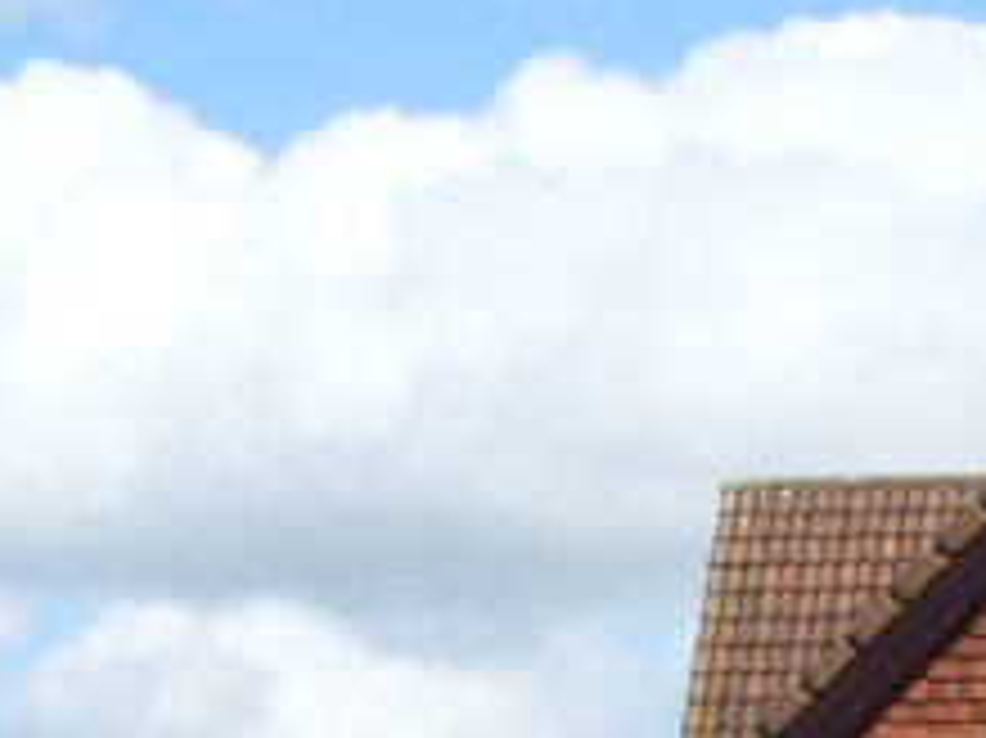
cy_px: 1174
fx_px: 5067
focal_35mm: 178
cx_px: 1540
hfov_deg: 10.7
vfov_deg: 8.1
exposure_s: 1/180
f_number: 8.4
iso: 80
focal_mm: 6.3
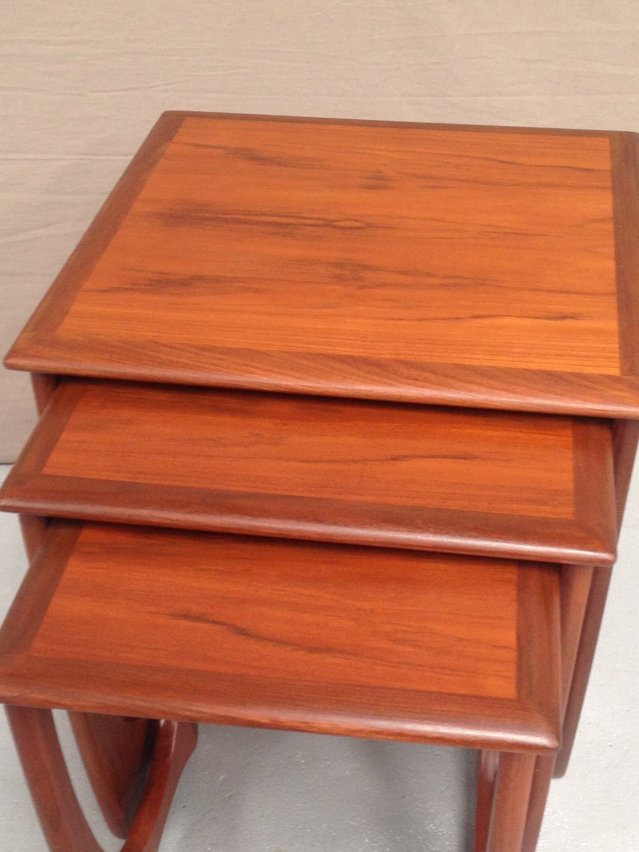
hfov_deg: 28.6
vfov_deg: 37.2
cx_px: 315
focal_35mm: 51
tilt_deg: -38.4
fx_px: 1255
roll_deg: +0.4
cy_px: 551
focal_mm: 4.12
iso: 125
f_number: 2.4
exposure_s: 1/20
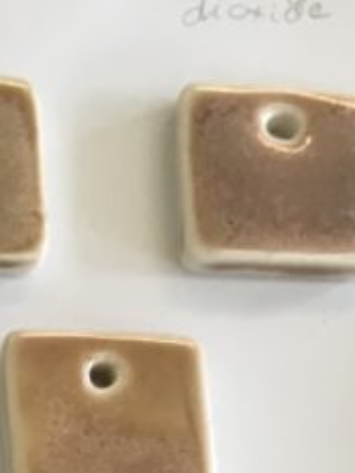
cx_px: -396
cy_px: 860
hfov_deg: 10.5
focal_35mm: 128
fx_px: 1750
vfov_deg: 13.7
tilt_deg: -79.5
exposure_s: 1/33
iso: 32
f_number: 2.2
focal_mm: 4.15
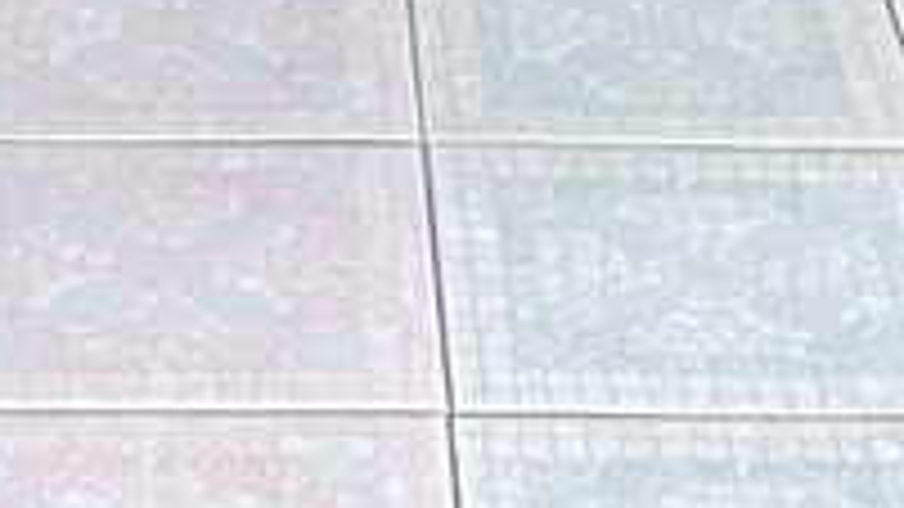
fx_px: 4314
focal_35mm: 180
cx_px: 193
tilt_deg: -6.3
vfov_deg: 5.9
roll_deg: +0.6
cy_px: -1430
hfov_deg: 11.9
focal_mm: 5.96
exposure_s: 1/81
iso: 125
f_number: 1.6
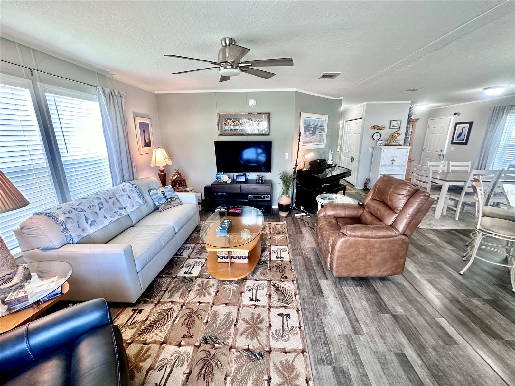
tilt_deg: -15.3
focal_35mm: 14
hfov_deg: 102.1
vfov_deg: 85.7
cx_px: 258
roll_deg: -0.5
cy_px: 193
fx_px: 208
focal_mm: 2.22
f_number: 2.2
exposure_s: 1/60
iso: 200
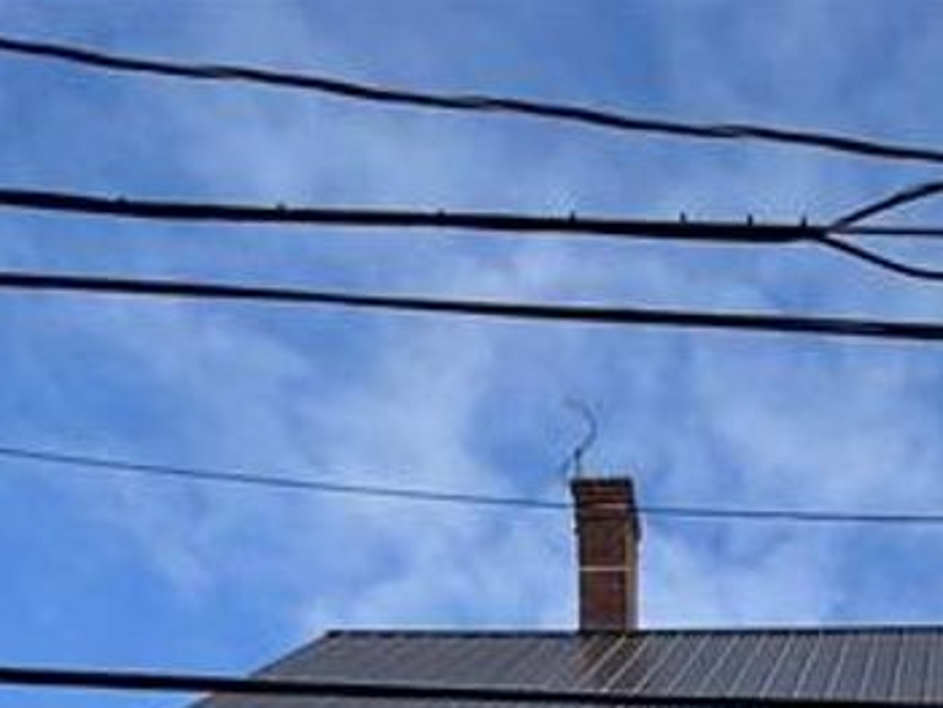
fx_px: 1745
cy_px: 1604
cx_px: 948
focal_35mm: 64
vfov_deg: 15.4
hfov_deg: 28.4
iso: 50
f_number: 2.2
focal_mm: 2.22
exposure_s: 1/1114
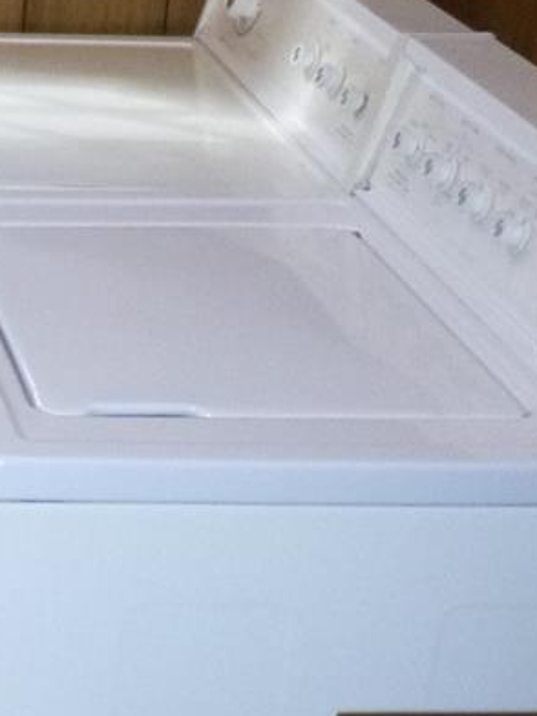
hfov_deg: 13.3
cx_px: -477
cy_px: 179
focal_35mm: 98
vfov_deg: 19.9
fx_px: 2027
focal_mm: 4.5
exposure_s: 1/60
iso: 320
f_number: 3.9
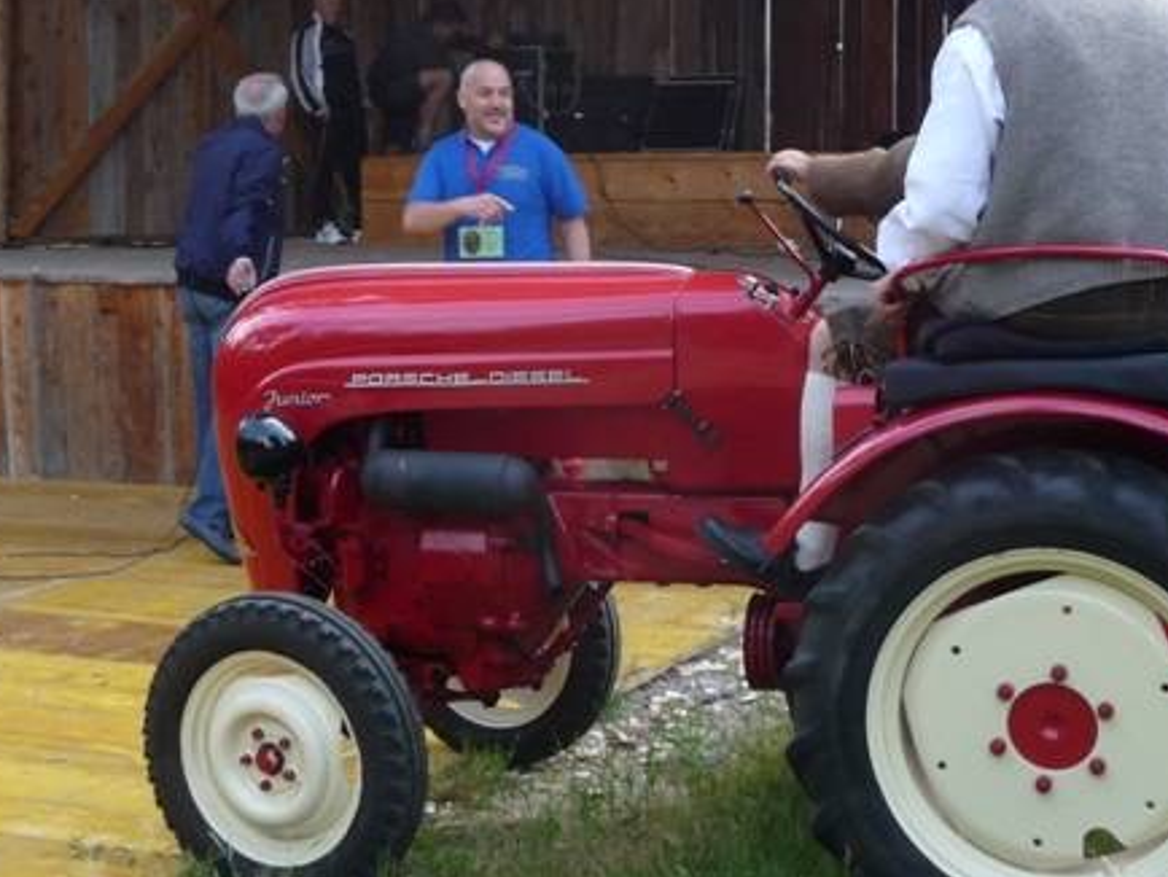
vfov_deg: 20.9
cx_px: 649
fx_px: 2363
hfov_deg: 27.7
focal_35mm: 70
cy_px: 269
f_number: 3.8
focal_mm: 6.3
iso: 200
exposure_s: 1/160
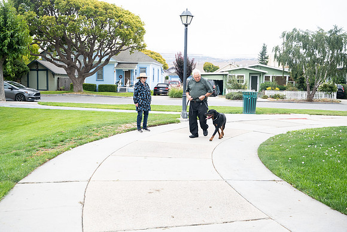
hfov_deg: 48.4
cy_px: 116
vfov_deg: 33.4
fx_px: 386
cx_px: 174
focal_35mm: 40
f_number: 4
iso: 640
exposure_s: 1/500
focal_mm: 40
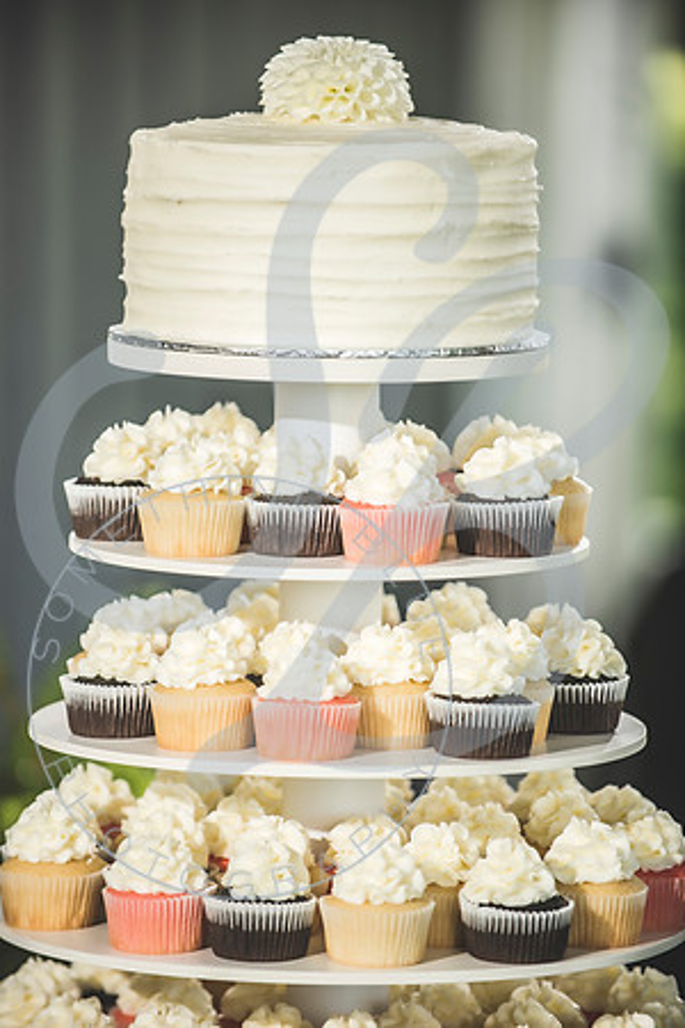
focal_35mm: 180
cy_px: 514
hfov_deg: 7.6
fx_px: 5137
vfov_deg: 11.4
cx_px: 342
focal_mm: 180
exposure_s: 1/200
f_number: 2.8
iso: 200
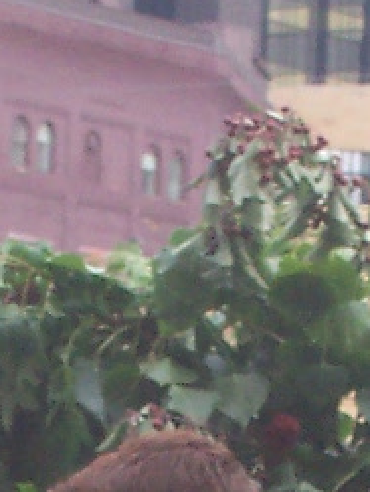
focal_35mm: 535
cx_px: -95
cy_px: 937
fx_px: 7618
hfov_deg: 2.8
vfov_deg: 3.7
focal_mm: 16.8
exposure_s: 1/30
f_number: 4.8
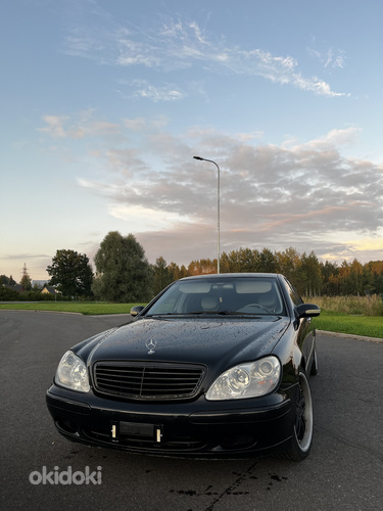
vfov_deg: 67.3
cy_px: 256
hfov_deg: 53.1
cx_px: 192
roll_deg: +0.9
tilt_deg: +7.2
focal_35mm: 26
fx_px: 384
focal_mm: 5.1
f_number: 1.6
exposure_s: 1/348
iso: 50
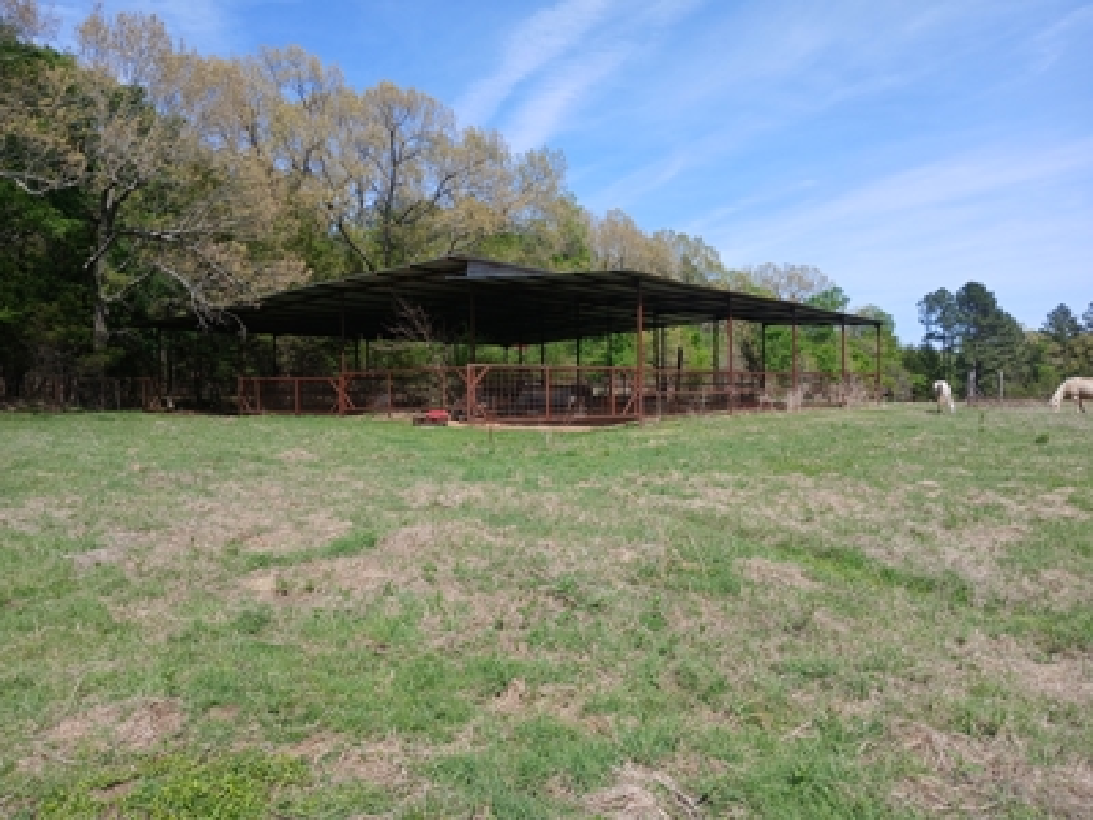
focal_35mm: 26
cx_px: 546
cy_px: 410
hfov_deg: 67.3
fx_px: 821
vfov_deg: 53.1
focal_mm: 3.98
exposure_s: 1/501
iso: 20
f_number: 1.8
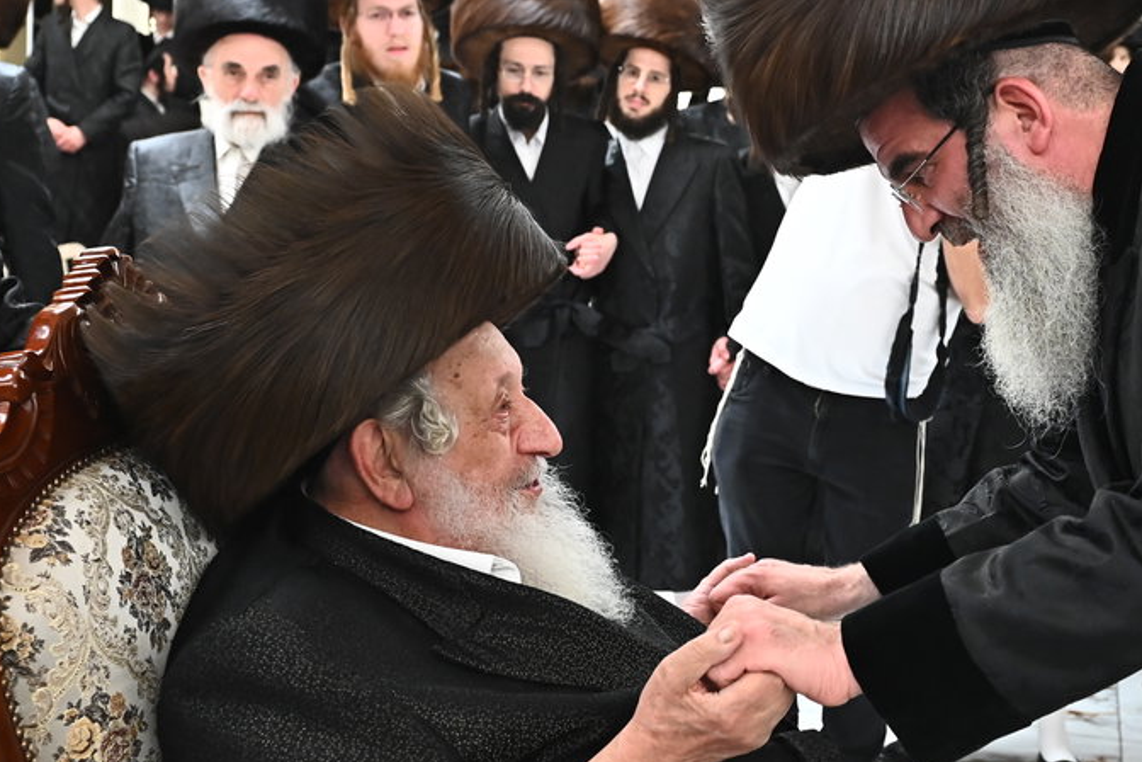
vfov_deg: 27.0
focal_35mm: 50
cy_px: 368
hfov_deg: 38.9
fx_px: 1586
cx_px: 811
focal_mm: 24
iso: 2000
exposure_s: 1/200
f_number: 4
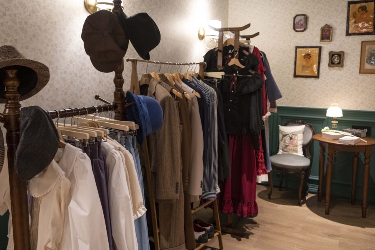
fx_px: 323
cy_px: 114
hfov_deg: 60.3
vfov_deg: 42.3
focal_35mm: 31
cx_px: 186
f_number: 4
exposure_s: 1/160
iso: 5000
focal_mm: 28
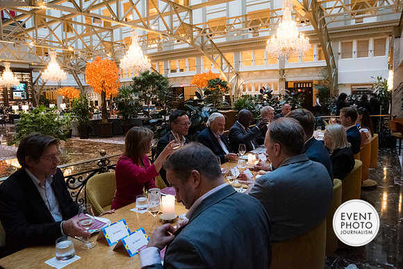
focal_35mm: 24
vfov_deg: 53.2
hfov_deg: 73.7
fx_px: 269
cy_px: 134
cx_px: 202
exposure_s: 1/125
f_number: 5
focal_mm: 24
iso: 6400
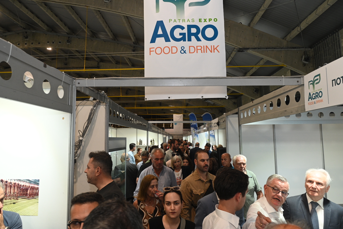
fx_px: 229
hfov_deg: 73.7
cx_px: 172
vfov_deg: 53.1
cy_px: 114
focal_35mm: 24
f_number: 5
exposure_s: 1/200
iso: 1600
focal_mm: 24
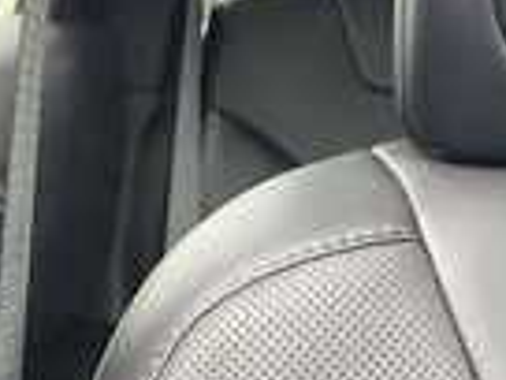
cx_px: 580
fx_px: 1242
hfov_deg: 21.6
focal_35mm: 85
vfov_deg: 16.6
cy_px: -82
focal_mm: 3
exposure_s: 1/61
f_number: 1.8
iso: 64
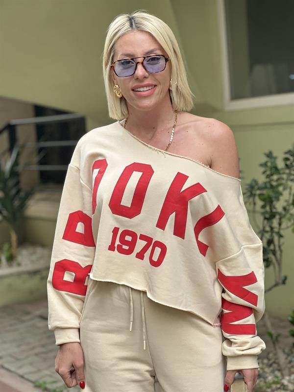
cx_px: 147
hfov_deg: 19.1
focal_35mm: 77
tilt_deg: -3.4
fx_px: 872
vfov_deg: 25.3
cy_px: 196
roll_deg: +3.2
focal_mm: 9
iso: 250
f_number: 2.8
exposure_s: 1/121
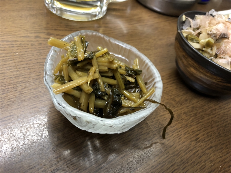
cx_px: 116
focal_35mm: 28
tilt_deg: -46.9
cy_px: 86
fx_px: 187
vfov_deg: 49.7
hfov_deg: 63.4
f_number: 1.8
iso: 80
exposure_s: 1/17
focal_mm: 4
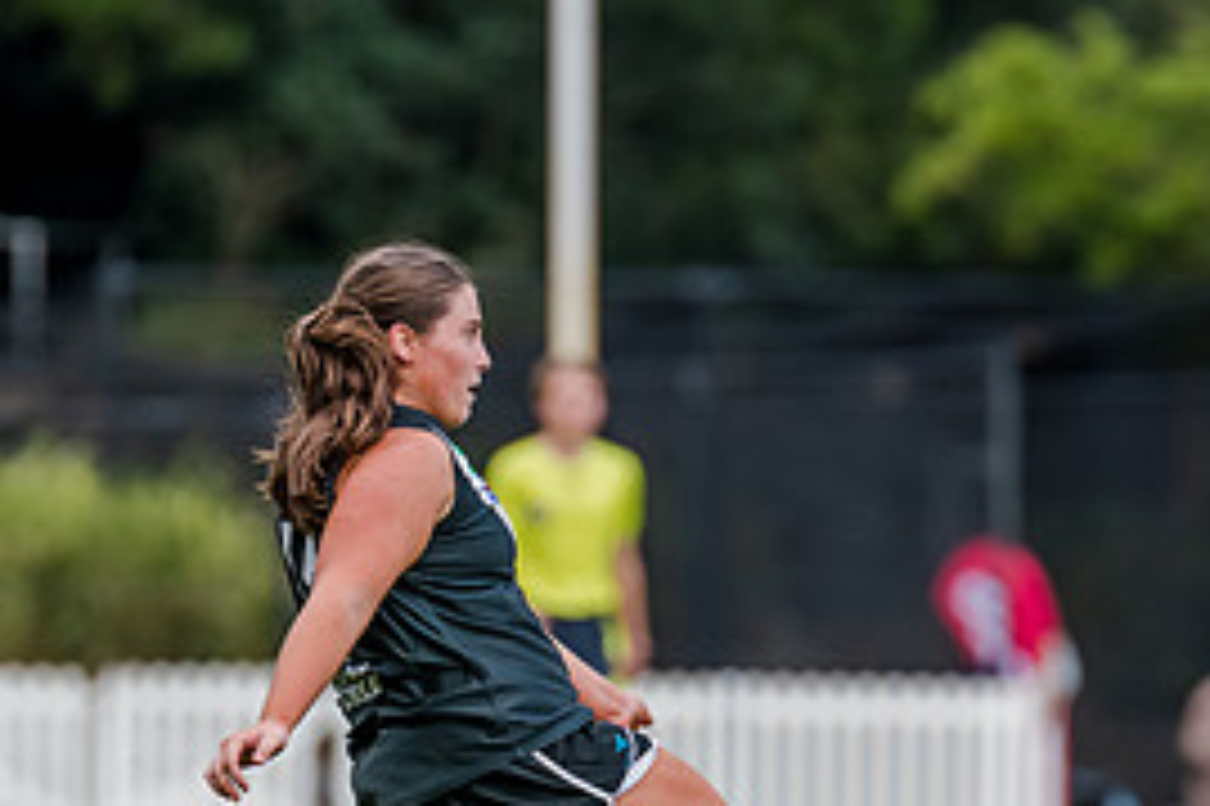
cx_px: 517
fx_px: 27812
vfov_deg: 1.7
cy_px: 606
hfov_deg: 2.5
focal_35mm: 828
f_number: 5.6
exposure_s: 1/1250
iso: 800
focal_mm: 380
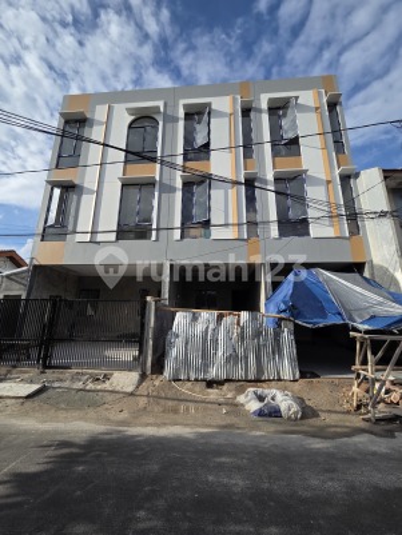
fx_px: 201
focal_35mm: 13
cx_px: 201
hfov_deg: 89.9
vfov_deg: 106.2
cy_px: 268
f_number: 2.2
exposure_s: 1/1957
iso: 50
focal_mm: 2.2
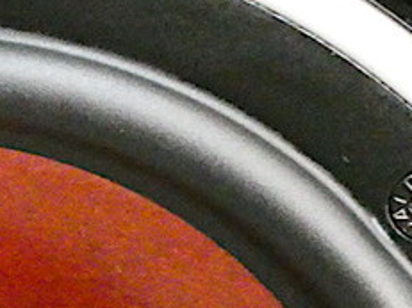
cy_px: 507
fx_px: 9897
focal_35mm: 832
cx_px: -93
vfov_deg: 1.8
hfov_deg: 2.4
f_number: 5.6
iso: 1600
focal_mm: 35.8
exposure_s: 1/25
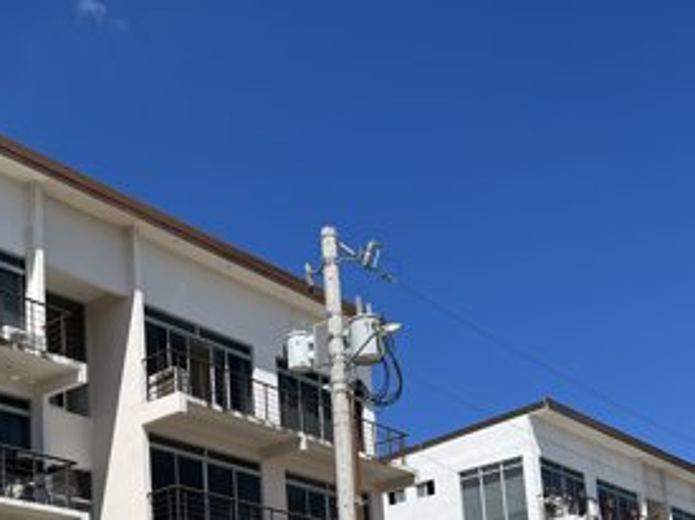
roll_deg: +4.1
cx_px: 325
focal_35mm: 60
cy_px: 560
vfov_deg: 23.1
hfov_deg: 32.2
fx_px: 1204
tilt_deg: +11.1
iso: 50
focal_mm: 5.7
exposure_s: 1/6211
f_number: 1.5
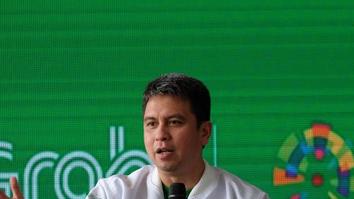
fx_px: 3379
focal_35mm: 360
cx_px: 226
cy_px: 174
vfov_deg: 3.4
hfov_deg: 6.0
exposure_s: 1/210
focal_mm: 143.9
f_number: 7.1
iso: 800
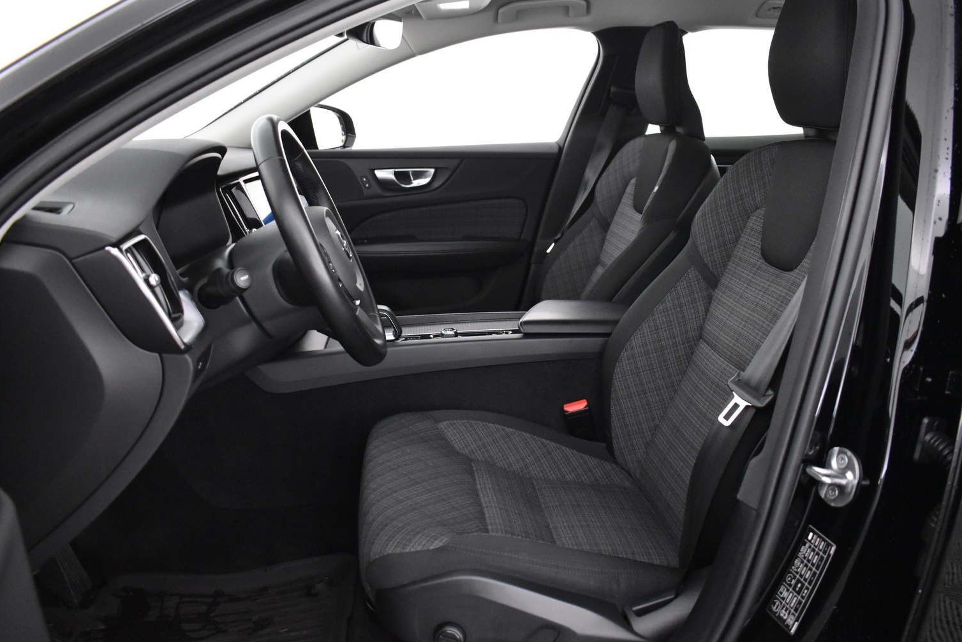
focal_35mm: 29
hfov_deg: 63.6
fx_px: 775
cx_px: 497
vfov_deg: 45.0
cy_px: 331
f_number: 3.5
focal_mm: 18
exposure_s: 1/25
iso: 3200
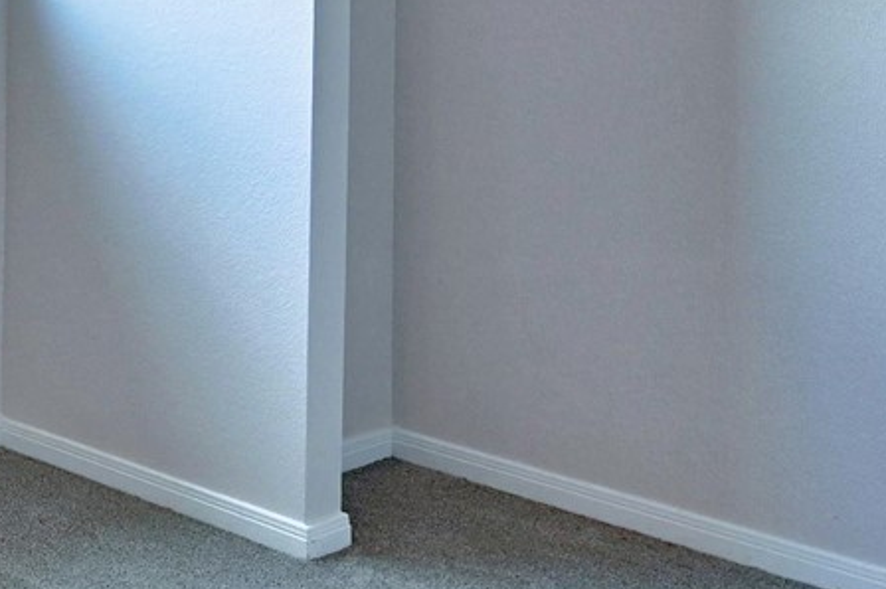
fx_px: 1672
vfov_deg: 19.1
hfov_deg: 24.7
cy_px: -81
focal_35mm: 68
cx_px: -342
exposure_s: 1/20
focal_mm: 14
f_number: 8
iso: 400
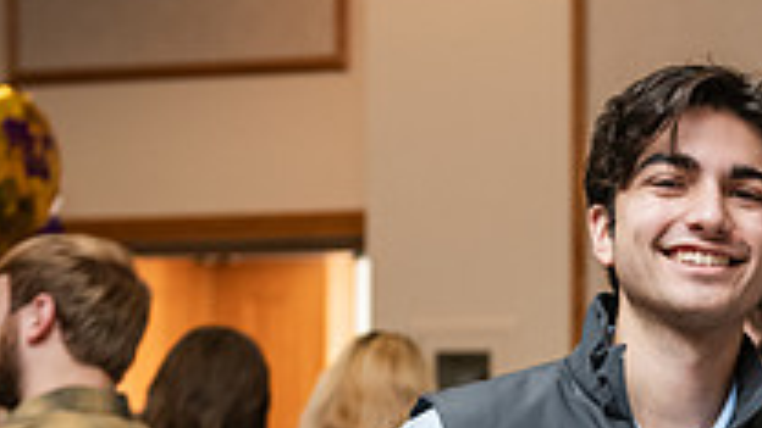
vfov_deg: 8.2
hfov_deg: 14.4
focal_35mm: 146
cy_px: 565
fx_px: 2950
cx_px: 839
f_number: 3.5
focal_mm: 50
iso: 1600
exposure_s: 1/200
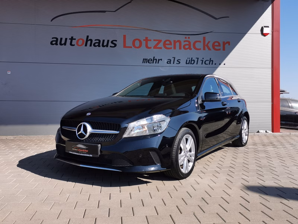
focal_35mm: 32
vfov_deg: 44.2
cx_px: 149
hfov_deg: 56.8
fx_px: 275
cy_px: 112
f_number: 1.8
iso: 50
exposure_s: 1/2597
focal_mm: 5.58
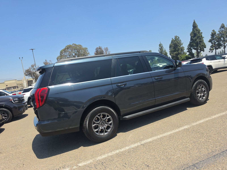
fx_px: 151
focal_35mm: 23
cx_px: 114
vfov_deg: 58.9
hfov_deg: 73.9
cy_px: 85
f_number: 1.4
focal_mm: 6.5
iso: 64
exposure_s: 1/4432
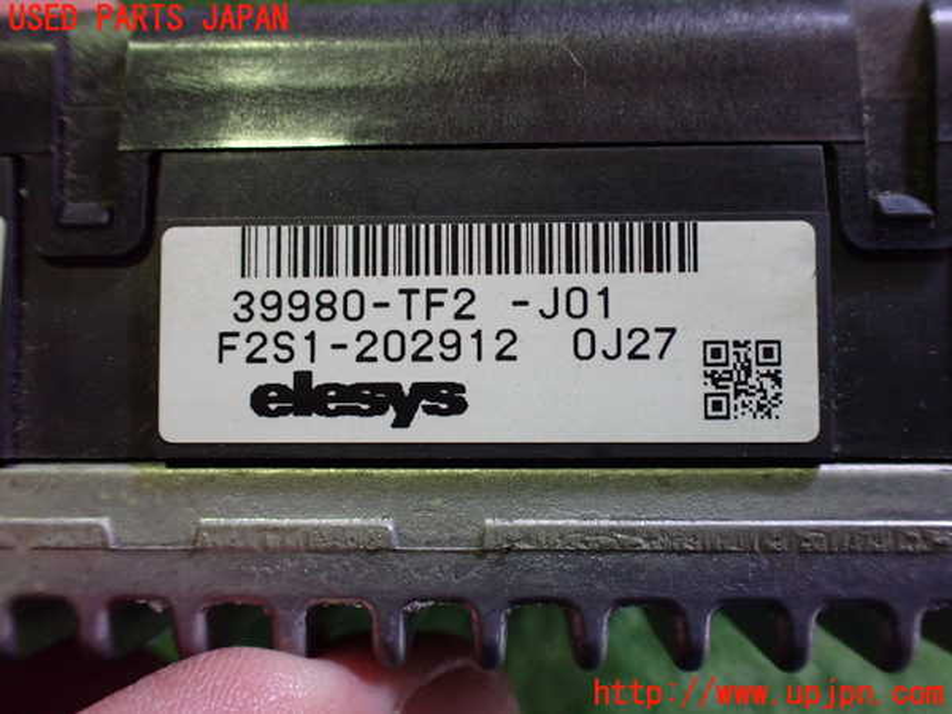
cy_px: 357
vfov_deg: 46.8
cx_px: 476
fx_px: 825
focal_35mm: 30
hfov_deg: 60.0
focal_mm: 5.4
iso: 800
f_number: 2.3
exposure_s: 1/125
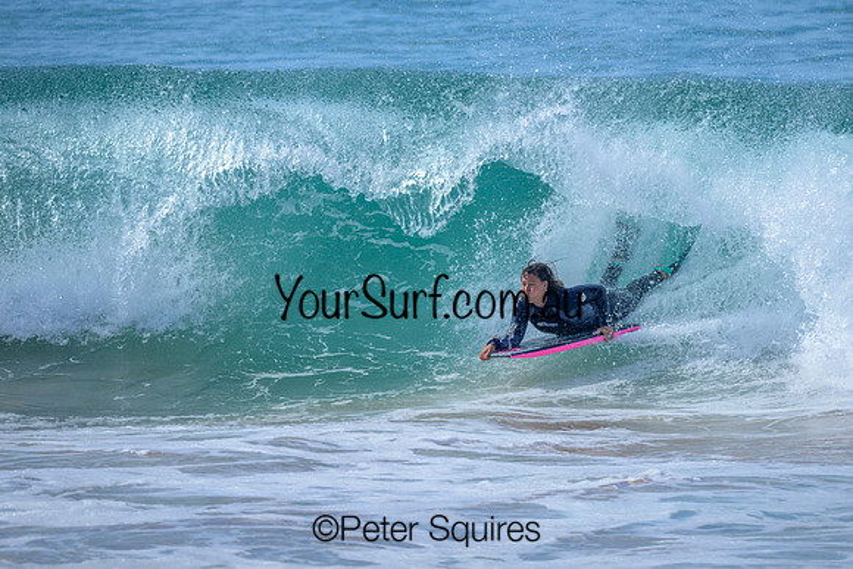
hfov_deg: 2.1
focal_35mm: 984
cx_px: 492
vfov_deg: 1.4
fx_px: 23314
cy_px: 219
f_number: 6.3
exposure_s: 1/2000
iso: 280
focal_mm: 800
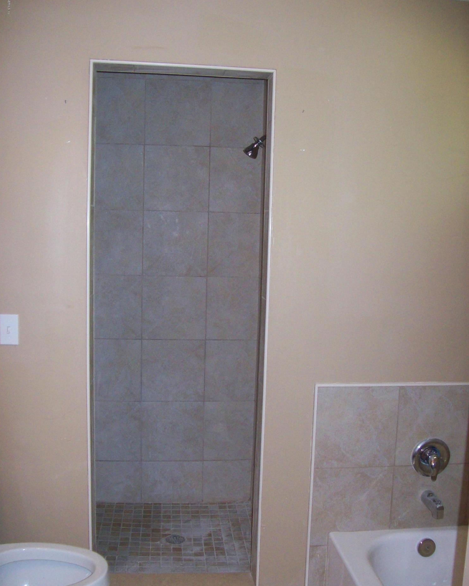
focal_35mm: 38
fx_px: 659
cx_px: 232
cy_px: 306
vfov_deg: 47.9
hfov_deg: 39.2
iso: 200
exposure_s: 1/64
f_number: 2.7
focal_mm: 6
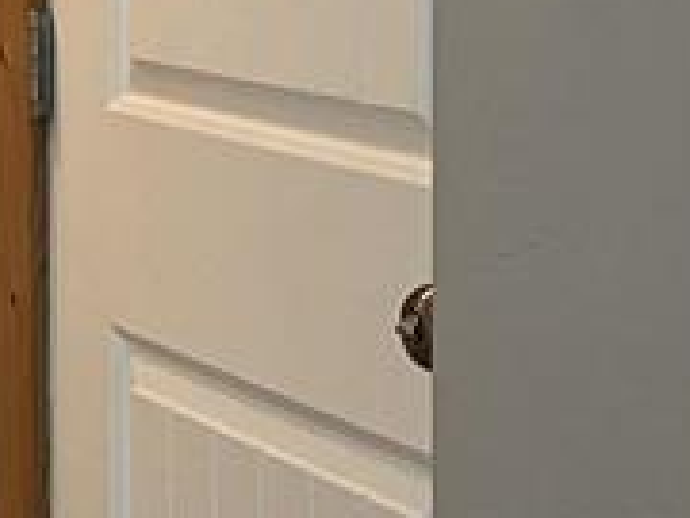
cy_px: -115
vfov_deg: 9.9
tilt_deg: +0.0
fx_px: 2950
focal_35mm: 148
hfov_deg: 12.1
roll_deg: +1.5
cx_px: -606
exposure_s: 1/60
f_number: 1.5
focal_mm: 5.7
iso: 160
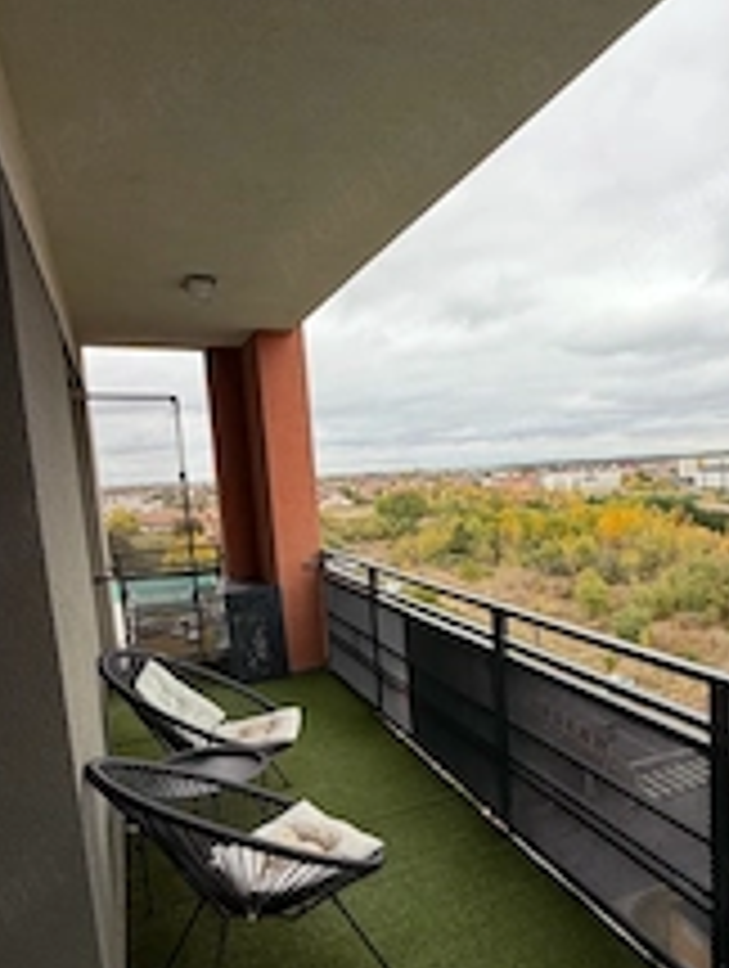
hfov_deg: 52.0
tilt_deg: -7.4
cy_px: 567
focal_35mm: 26
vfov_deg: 66.7
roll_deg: +2.4
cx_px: 500
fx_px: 728
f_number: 2.2
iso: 50
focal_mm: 2.22
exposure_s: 1/326
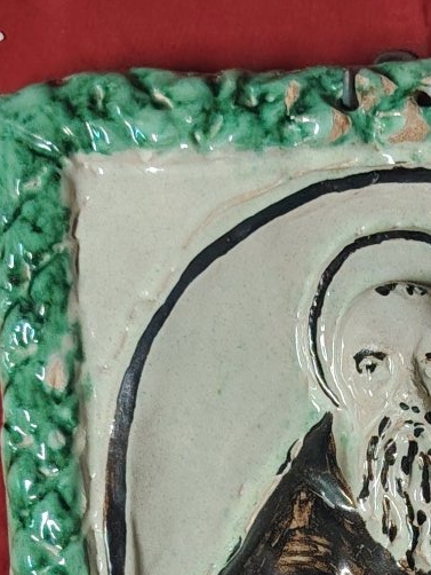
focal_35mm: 98
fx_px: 1626
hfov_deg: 14.8
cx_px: 465
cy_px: 620
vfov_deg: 19.3
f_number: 1.75
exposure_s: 1/25
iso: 1378
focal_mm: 5.25
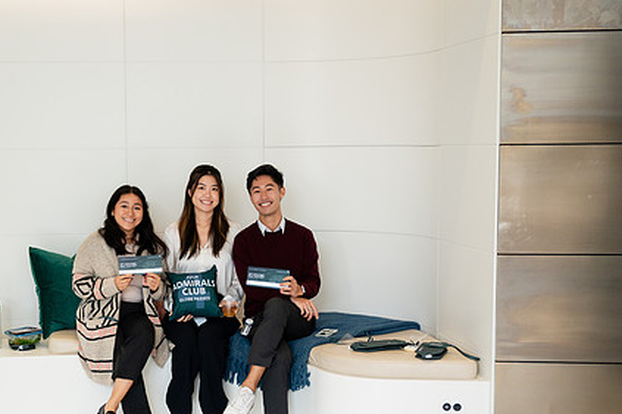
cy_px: 261
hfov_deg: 32.6
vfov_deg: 22.2
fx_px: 1054
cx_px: 205
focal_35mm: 61
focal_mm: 43
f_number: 3.2
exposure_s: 1/200
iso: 800
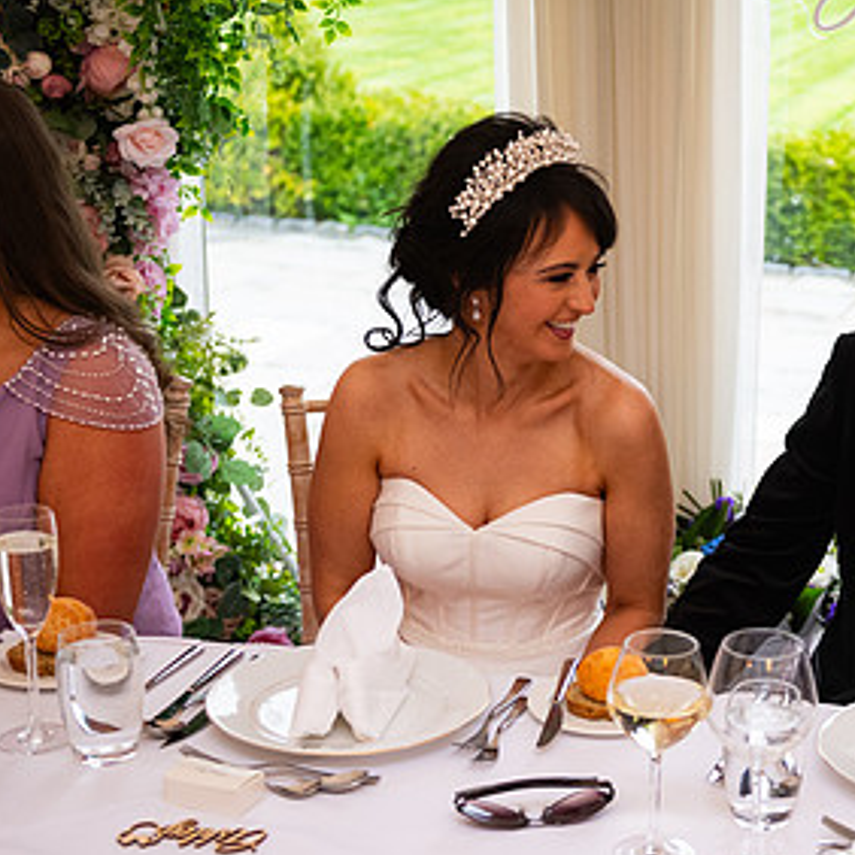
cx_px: 794
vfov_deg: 22.5
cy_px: 465
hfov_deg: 21.9
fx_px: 2152
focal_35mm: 77
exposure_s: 1/160
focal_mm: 44
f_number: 3.5
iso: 1000
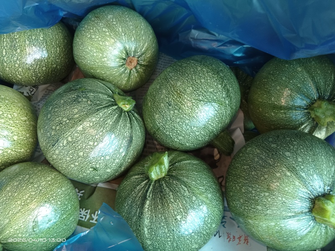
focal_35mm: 27
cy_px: 126
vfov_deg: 51.4
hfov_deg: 65.3
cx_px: 168
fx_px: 261
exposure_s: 1/50
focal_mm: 3.66
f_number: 2.2
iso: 148
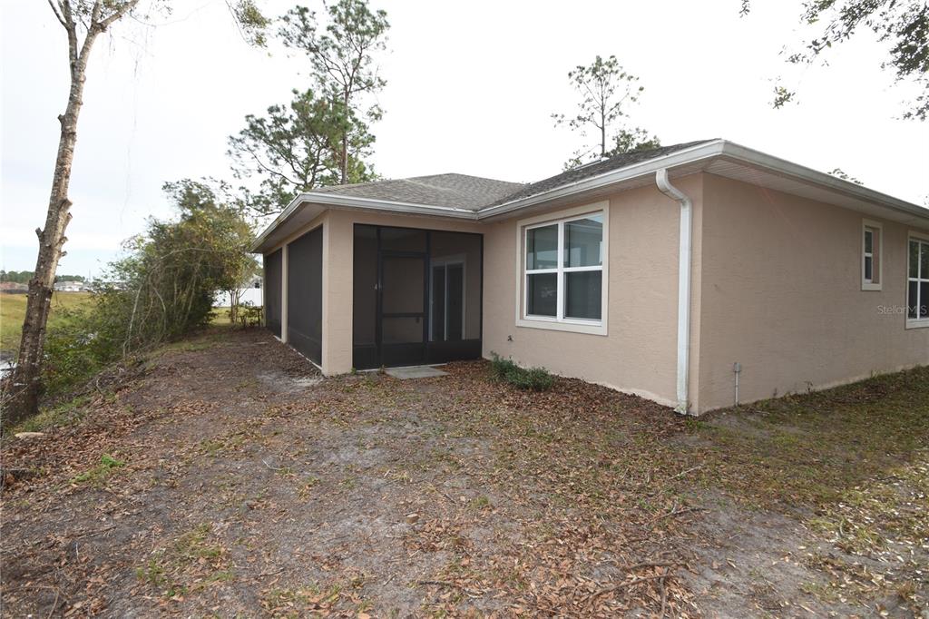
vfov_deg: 72.0
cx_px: 464
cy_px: 310
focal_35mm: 16
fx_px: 426
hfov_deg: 95.0
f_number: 6.3
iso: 100
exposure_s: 1/160
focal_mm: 11
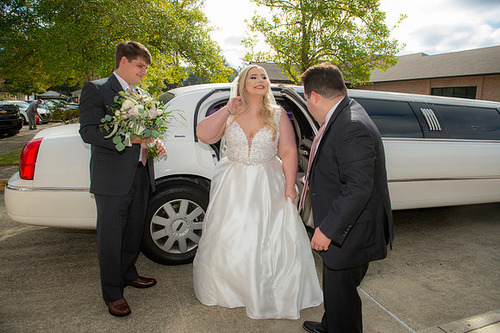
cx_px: 250
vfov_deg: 53.1
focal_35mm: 24
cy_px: 166
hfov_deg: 73.8
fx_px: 333
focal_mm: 24
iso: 64
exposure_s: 1/400
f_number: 5
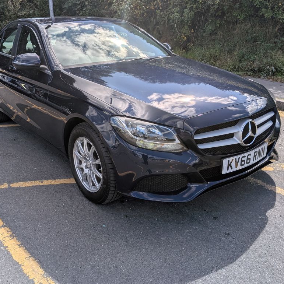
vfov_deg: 49.7
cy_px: 127
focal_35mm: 33
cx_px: 124
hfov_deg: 49.6
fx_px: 306
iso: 27
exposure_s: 1/9346
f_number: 1.7
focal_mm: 4.53
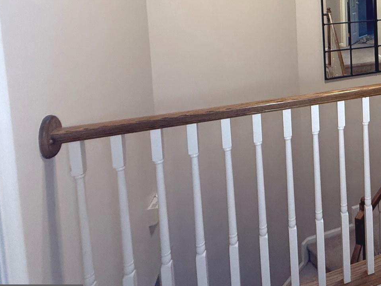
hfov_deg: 48.0
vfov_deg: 41.7
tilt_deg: -3.8
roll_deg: +0.4
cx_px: 392
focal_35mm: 30
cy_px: 11
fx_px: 330
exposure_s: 1/60
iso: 250
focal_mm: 2.22
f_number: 2.2
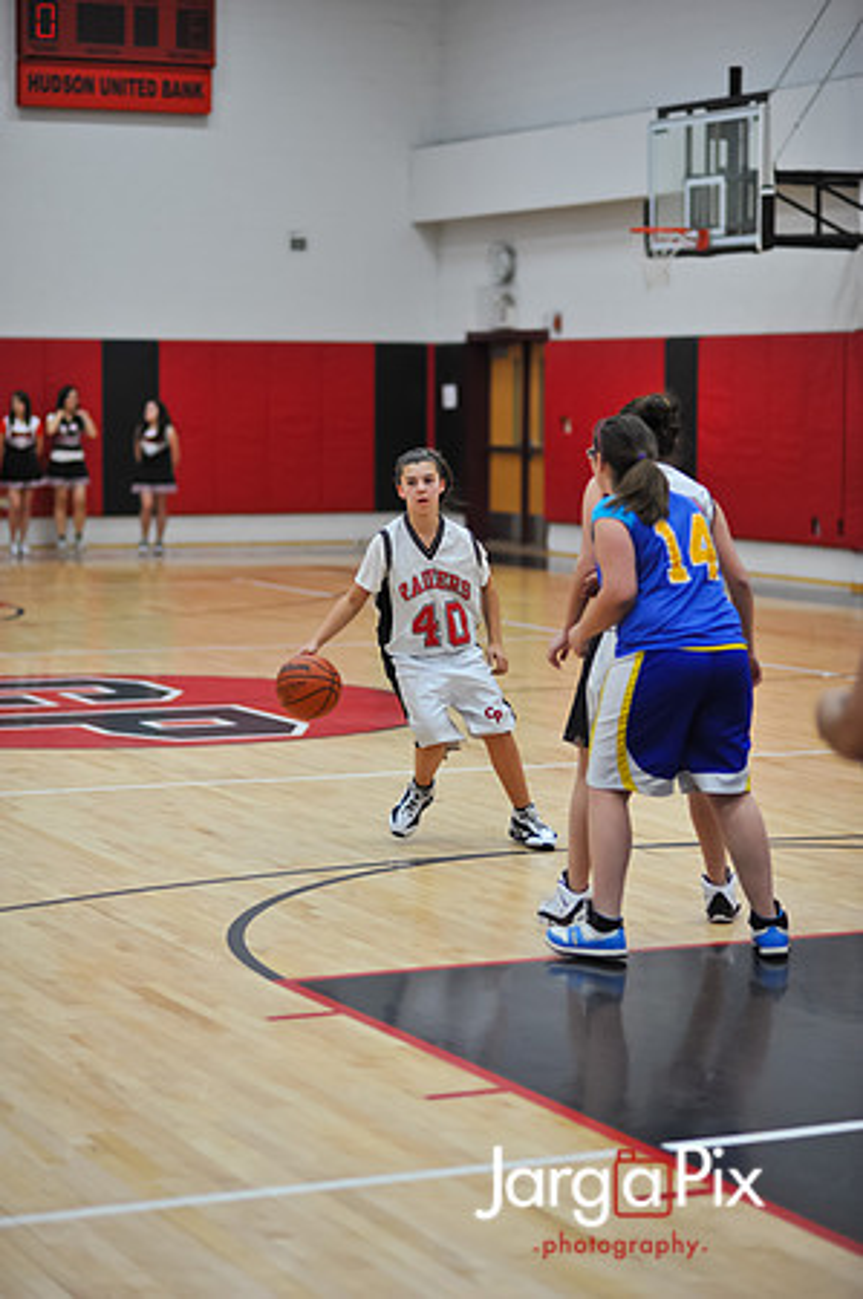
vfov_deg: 23.9
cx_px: 432
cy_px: 650
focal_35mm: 85
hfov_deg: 16.0
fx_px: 3063
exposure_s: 1/500
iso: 900
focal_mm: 85
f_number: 2
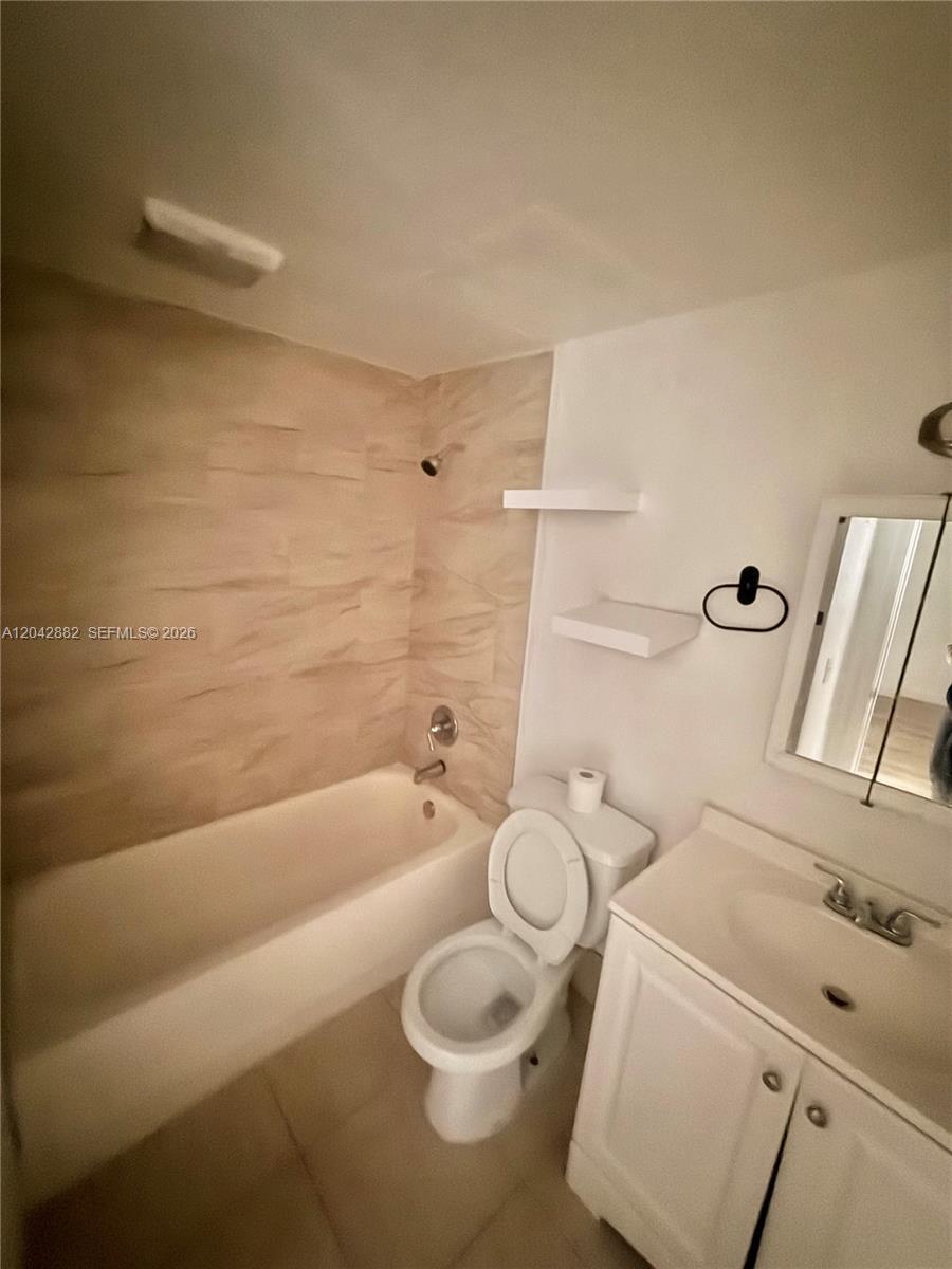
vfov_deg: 102.1
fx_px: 513
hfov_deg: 85.7
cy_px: 634
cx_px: 476
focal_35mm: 14
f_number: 2.2
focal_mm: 2.22
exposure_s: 1/12
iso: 1600
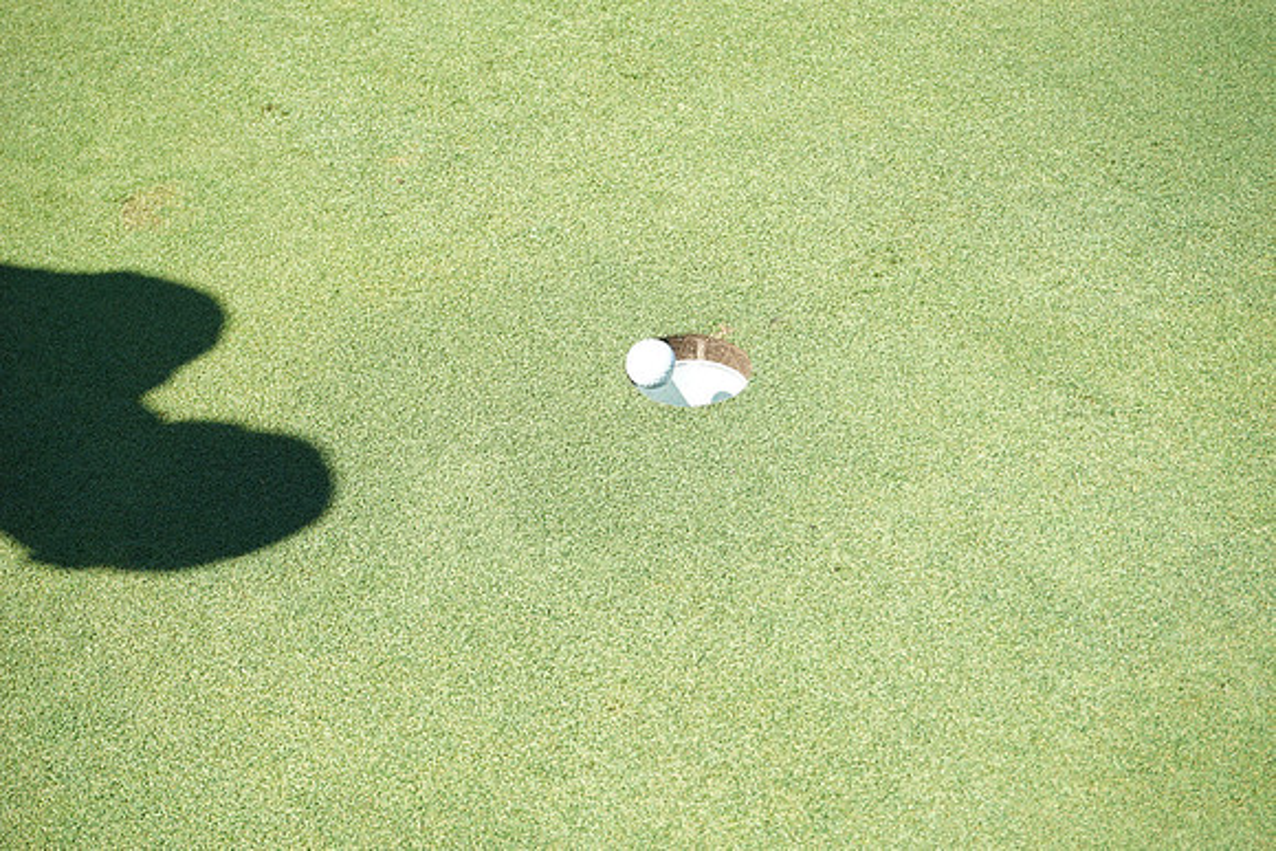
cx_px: 638
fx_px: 2482
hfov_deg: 28.8
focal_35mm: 70
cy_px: 426
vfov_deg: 19.5
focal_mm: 70
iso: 200
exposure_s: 1/200
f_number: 8
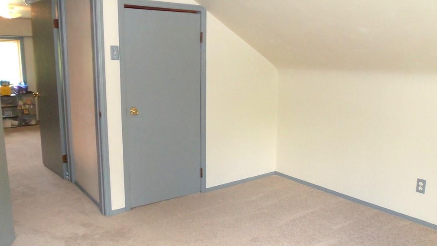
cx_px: 218
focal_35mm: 31
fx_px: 359
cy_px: 134
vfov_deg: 37.7
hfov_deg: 62.6
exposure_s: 1/60
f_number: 3.3
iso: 200
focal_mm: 5.1
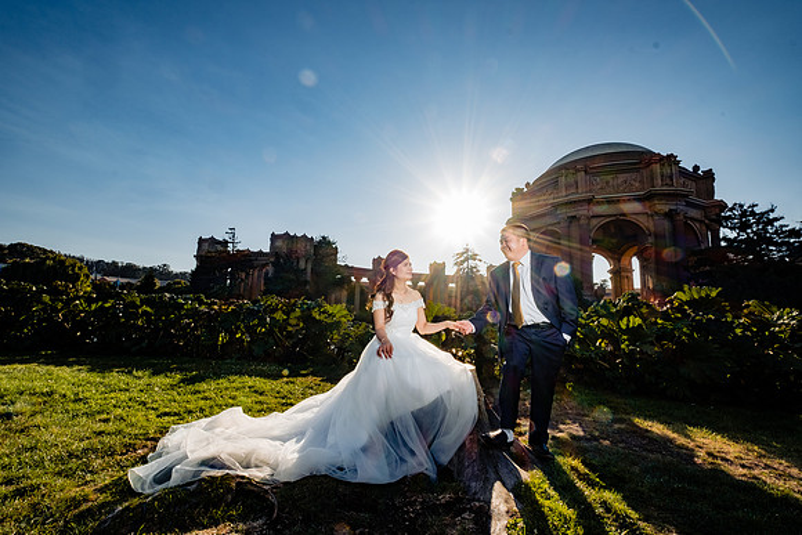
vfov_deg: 77.4
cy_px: 268
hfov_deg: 100.4
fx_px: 334
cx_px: 401
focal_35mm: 15
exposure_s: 1/80
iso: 160
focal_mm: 10
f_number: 18
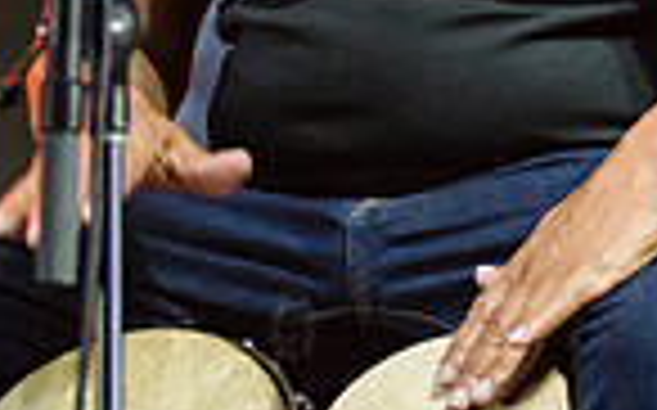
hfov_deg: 5.7
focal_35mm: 368
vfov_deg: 3.6
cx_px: 347
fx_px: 6584
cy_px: -179
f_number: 3.5
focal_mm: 80
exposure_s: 1/250
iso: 3200
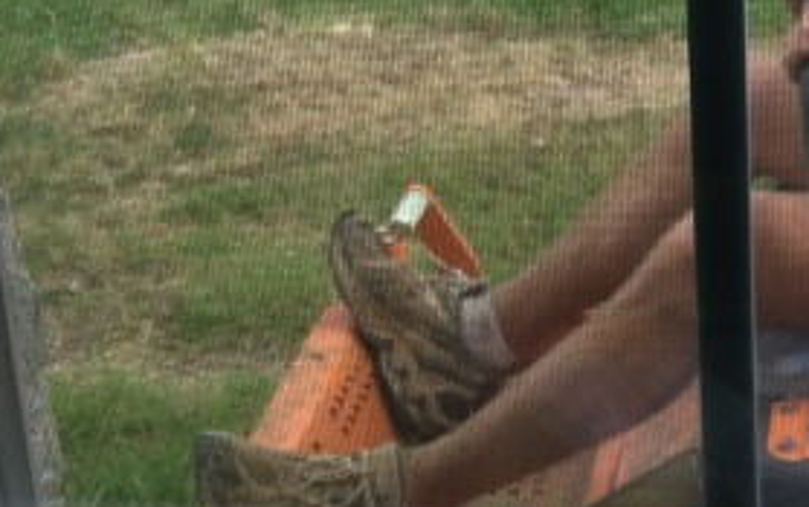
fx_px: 2339
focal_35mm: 106
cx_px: 1093
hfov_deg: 18.1
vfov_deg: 12.0
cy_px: -141
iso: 80
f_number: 2.8
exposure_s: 1/182
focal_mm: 3.85
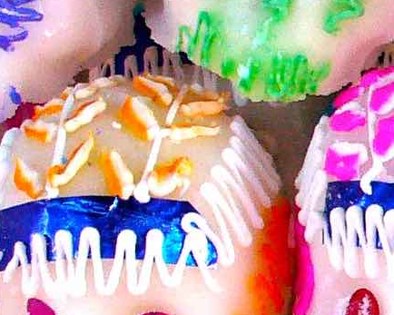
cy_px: 299
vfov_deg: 7.2
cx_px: 917
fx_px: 2483
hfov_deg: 8.4
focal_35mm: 213
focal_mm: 6.1
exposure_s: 1/50
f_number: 2.8
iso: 125
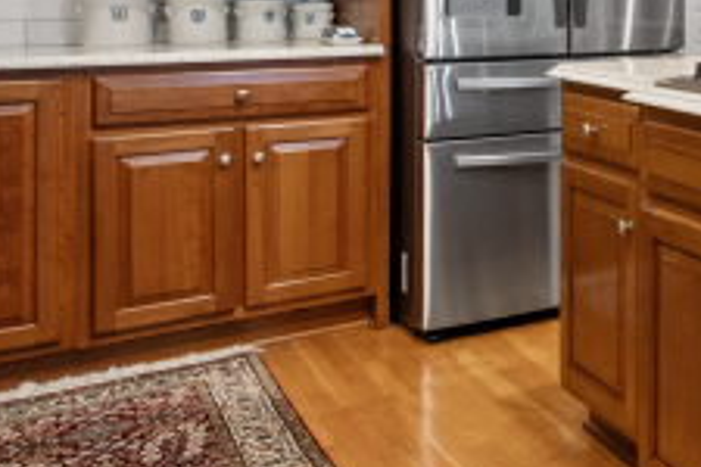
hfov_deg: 32.9
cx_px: 829
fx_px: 974
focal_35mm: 50
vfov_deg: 26.1
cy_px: 44
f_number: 9
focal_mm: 15
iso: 1800
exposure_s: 1/15
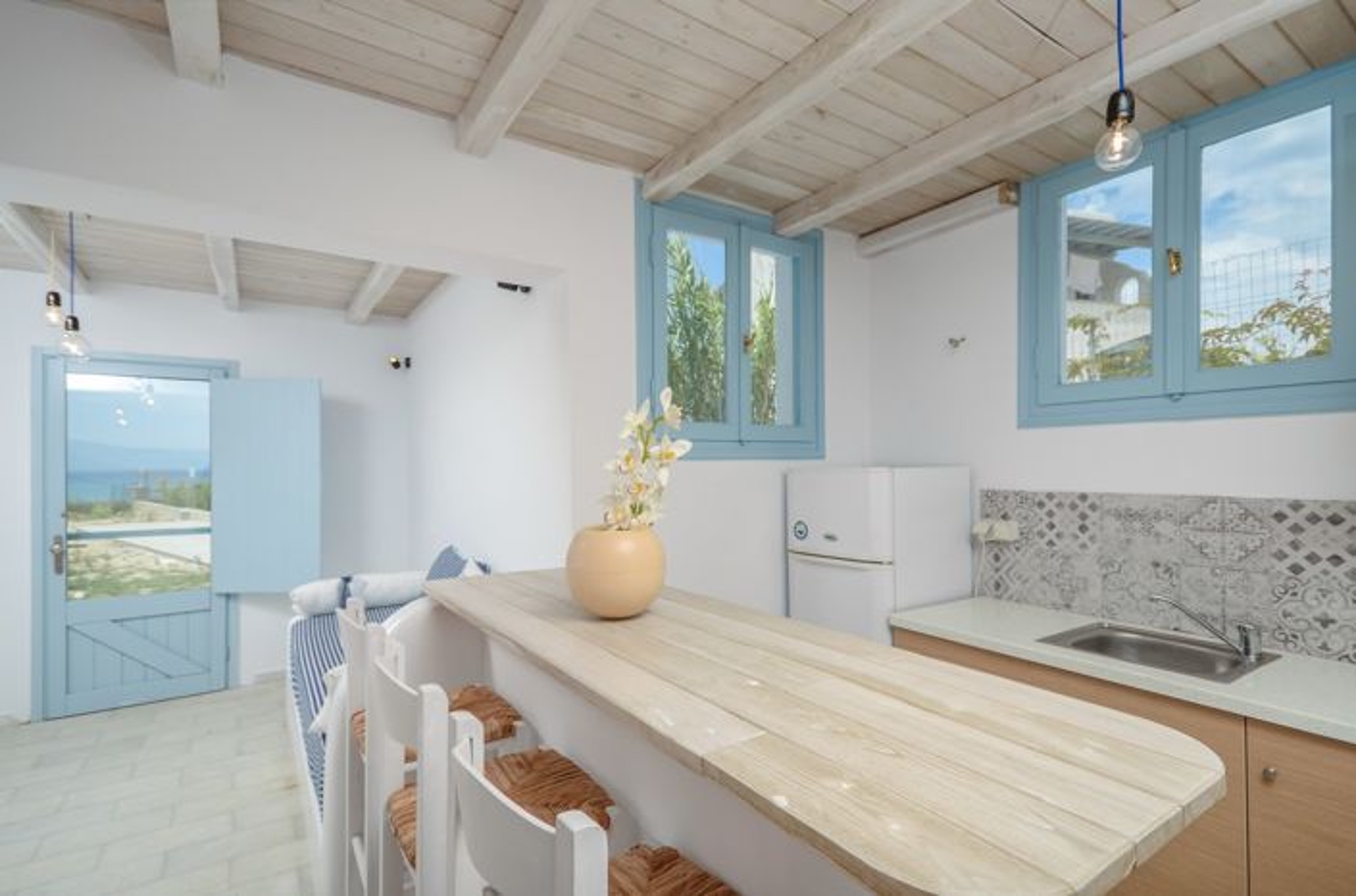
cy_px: 448
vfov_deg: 69.3
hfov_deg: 92.6
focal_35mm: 17
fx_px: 648
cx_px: 678
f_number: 6.3
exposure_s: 1/250
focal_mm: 11.5
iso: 100
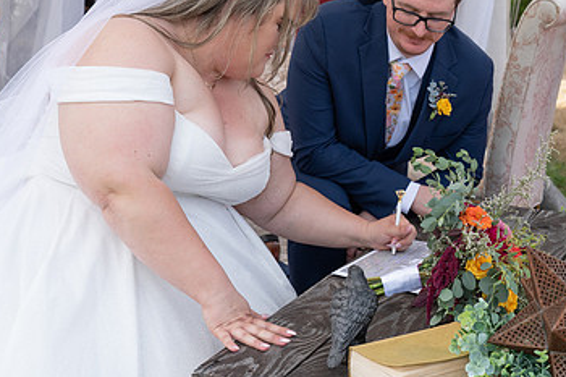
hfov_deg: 31.7
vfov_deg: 21.5
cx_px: 370
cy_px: 125
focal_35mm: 63
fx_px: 990
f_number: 5
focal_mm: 38
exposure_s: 1/640
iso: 400
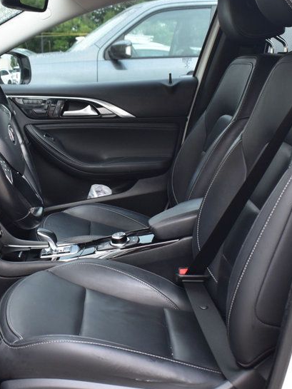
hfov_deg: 25.6
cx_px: 94
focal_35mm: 57
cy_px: 188
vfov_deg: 33.8
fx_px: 640
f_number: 6.3
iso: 500
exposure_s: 1/15
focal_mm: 21
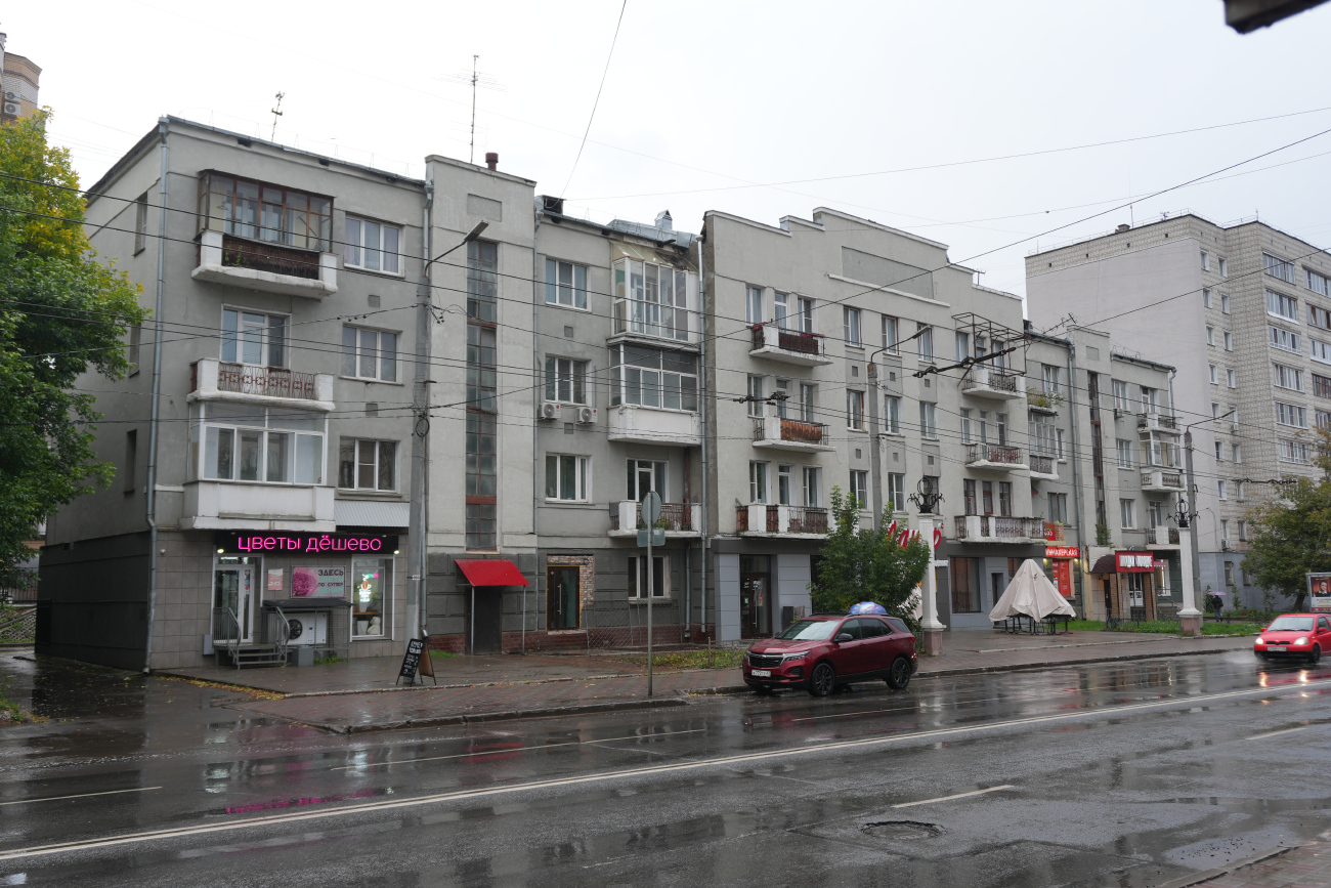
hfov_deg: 59.5
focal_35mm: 32
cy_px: 444
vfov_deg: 41.7
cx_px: 666
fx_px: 1165
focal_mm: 21
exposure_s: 1/80
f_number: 4.5
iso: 100
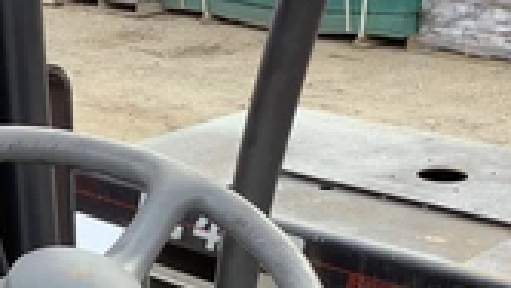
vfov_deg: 14.4
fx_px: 1098
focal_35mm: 81
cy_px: 355
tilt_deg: -27.3
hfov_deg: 26.0
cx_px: 147
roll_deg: +0.2
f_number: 2.4
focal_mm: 3.3
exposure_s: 1/120
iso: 64
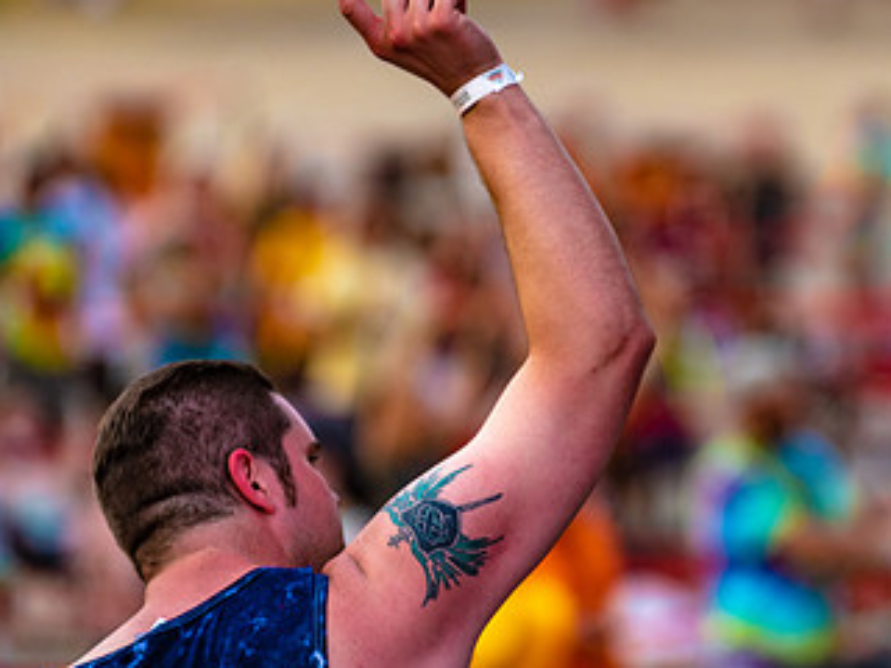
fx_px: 8983
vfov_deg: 4.3
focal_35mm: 349
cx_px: 691
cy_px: 241
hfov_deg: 5.7
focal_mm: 200
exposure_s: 1/320
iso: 500
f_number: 2.8
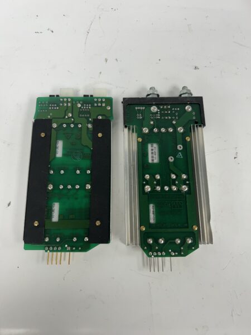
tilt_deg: -73.5
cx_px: 126
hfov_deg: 53.1
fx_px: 251
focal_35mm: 26
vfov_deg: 67.3
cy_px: 168
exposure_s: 1/120
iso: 64
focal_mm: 5.7
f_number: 1.5
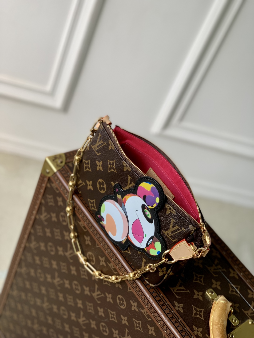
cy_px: 169
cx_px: 127
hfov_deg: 28.0
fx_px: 509
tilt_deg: -39.5
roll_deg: -25.6
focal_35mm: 52
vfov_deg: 36.8
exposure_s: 1/122
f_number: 2.4
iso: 16
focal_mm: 6
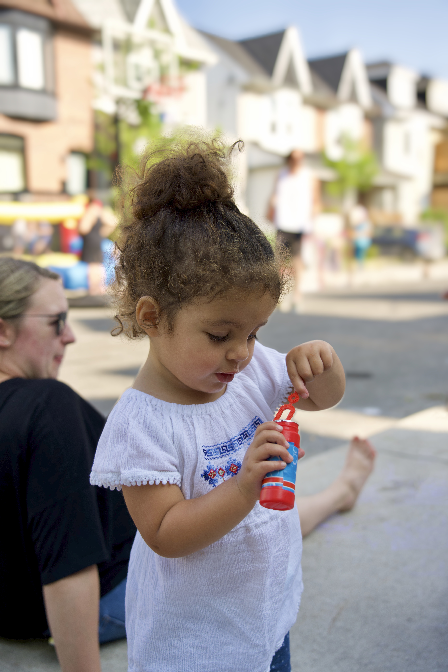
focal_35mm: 40
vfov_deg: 48.5
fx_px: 746
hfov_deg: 33.4
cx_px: 224
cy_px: 336
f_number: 4
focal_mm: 40
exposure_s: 1/125
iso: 100
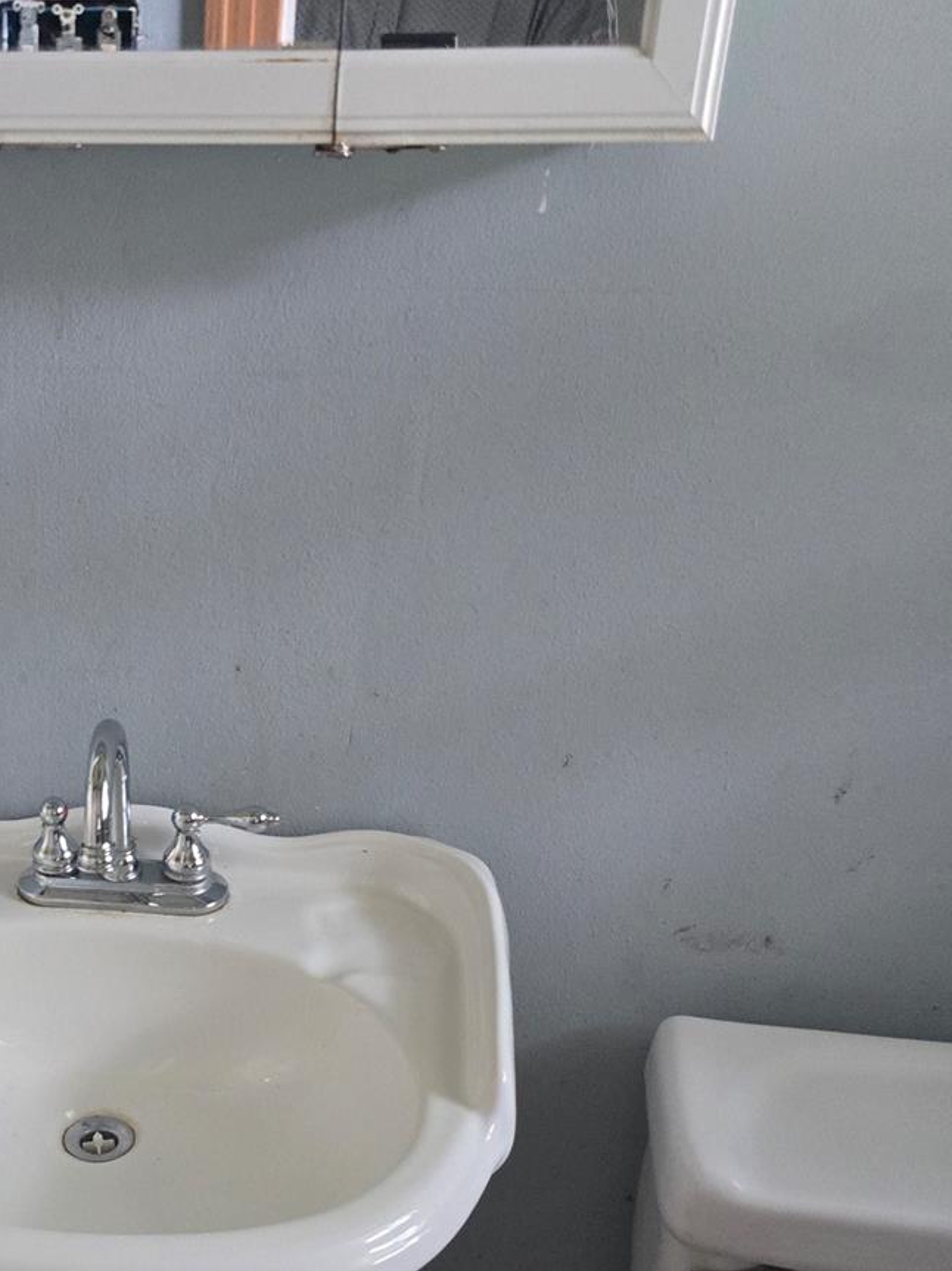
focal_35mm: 41
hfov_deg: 33.7
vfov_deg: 43.4
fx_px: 1504
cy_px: 1037
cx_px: 139
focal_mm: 6.3
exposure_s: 1/60
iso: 640
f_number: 1.7
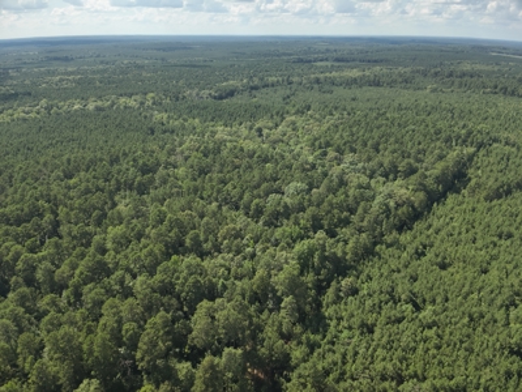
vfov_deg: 56.8
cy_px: 196
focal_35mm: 24
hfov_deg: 71.6
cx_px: 261
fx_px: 362
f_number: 2.8
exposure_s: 1/725
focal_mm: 4.4
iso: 100
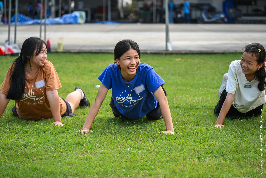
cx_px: 133
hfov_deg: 18.6
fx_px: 813
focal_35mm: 110
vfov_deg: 12.5
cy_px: 89
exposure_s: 1/250
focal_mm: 110
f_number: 4
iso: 100
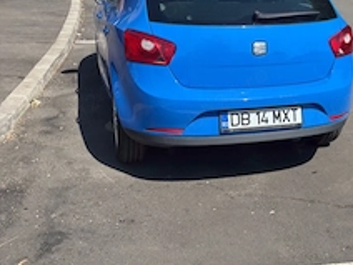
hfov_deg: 38.3
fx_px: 500
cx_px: 248
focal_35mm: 49
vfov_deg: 29.7
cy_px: 128
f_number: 1.6
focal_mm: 5.96
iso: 50
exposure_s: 1/2538
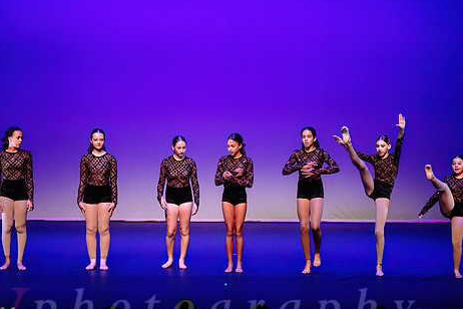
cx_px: 195
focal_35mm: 114
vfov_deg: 12.0
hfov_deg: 17.9
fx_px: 1466
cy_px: 158
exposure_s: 1/400
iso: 1600
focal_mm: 82
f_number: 2.8
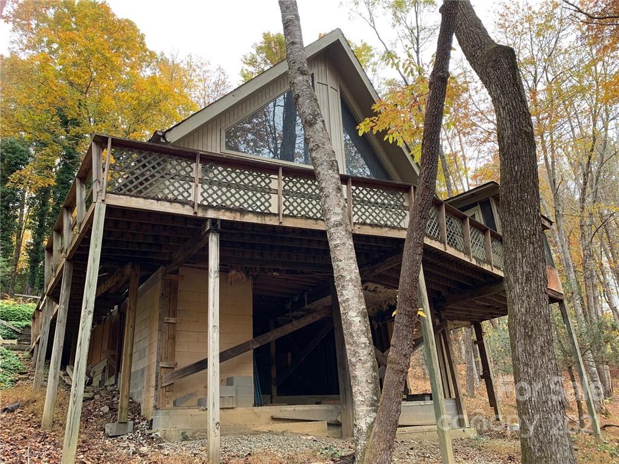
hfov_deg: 67.3
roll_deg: +4.4
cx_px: 310
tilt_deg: +24.4
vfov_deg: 53.1
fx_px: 465
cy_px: 232
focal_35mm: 26
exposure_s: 1/121
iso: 64
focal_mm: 4.25
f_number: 1.8
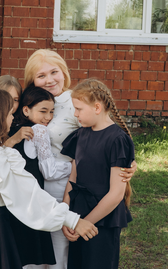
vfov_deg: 27.8
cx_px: 21
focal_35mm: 74
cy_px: 144
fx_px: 542
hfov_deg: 17.4
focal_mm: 28
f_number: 6.3
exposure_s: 1/250
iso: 500
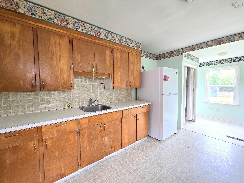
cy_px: 92
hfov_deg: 106.2
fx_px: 92
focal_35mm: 13
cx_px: 122
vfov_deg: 89.9
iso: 125
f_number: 2.2
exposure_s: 1/60
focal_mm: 2.2
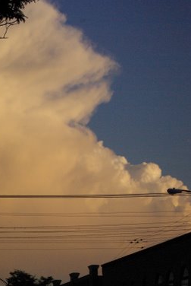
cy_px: 182
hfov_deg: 9.6
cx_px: 75
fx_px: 1139
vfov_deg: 14.2
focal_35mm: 144
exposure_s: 1/750
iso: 1600
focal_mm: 75
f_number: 11
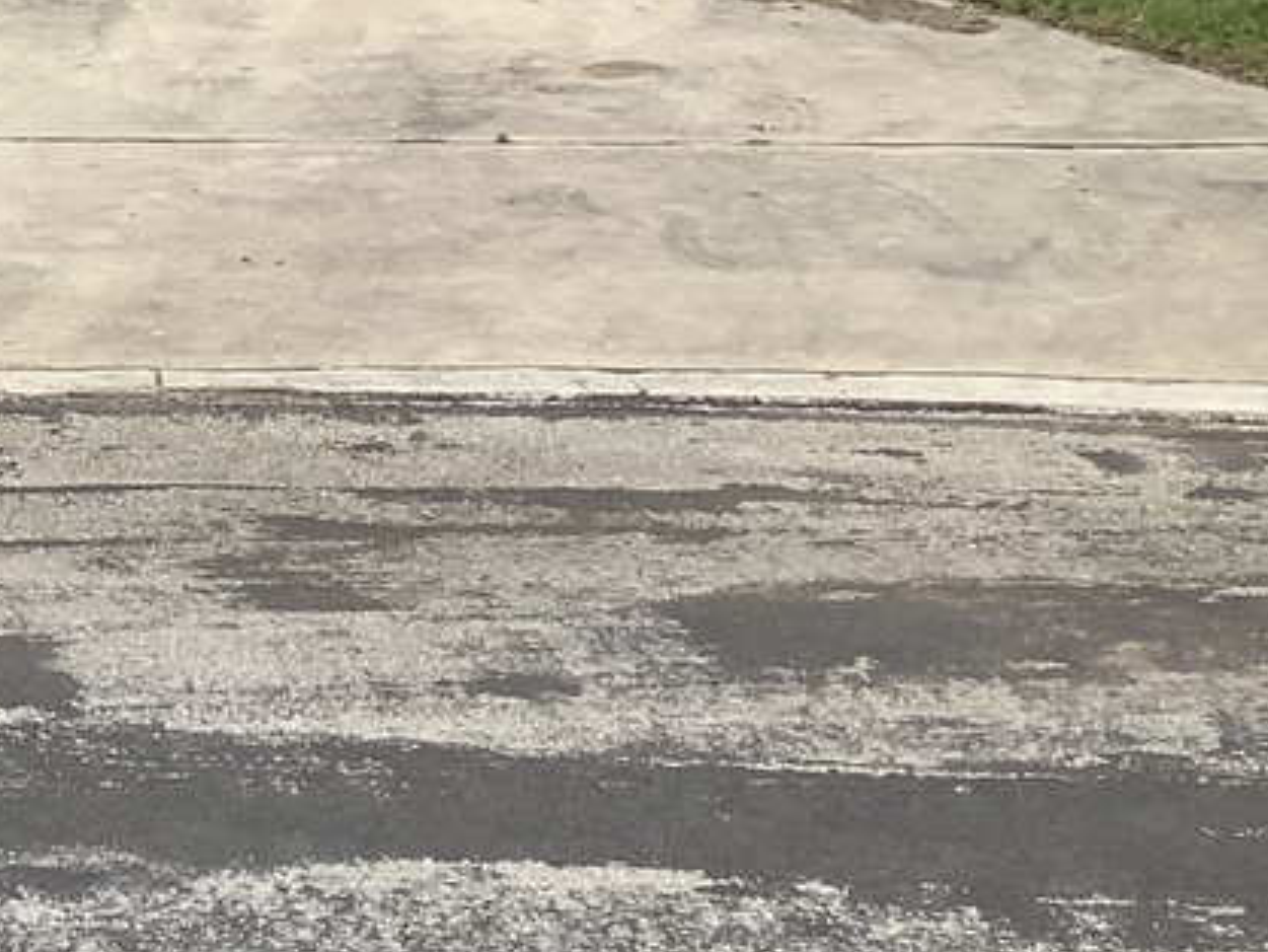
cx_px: -848
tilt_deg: +2.6
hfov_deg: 16.2
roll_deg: +0.3
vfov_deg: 13.1
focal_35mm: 107
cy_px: -456
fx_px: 3921
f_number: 2.4
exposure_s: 1/754
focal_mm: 3.3
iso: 25
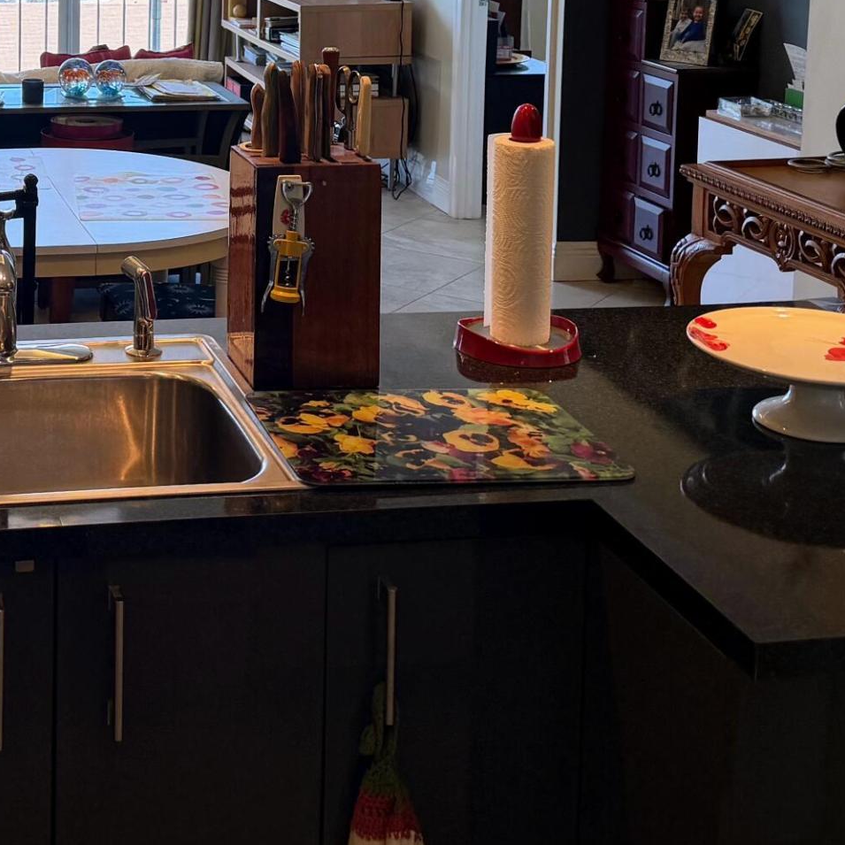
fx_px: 1768
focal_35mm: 64
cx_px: 61
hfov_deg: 25.9
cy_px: -18
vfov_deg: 25.4
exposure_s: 1/195
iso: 125
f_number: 1.78
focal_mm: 6.76
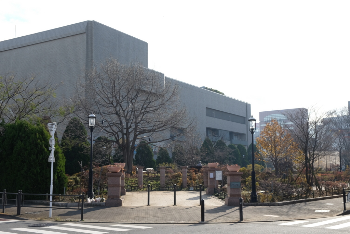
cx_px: 175
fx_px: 438
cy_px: 117
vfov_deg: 29.9
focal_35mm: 45
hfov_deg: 43.6
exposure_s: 1/340
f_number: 5.6
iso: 200
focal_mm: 30.2
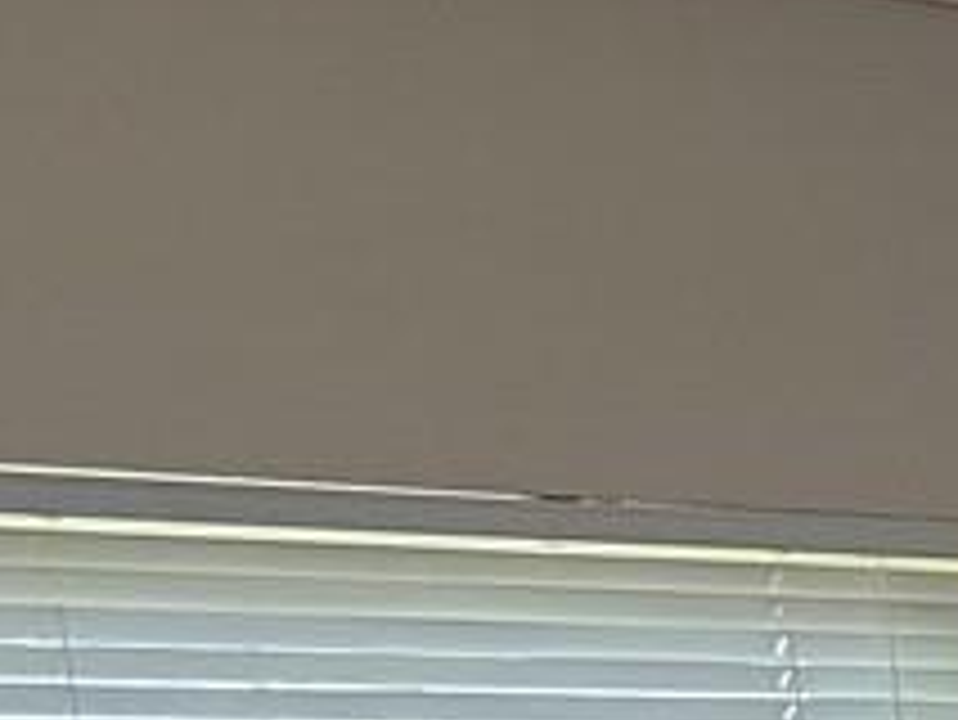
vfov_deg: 7.5
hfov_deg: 8.9
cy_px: 1930
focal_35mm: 180
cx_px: 2870
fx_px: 4984
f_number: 1.78
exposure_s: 1/60
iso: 125
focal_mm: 6.86
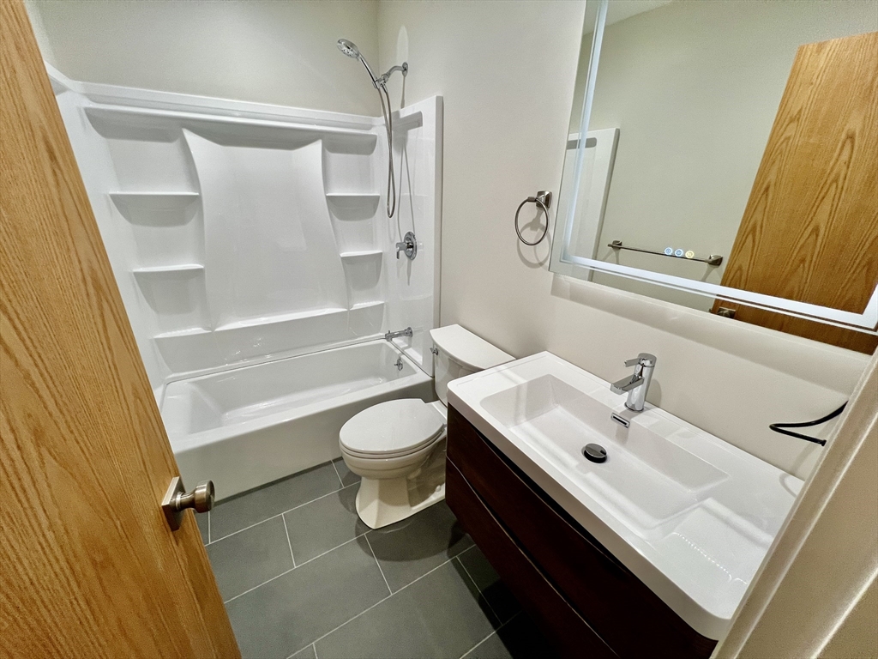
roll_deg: -1.1
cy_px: 330
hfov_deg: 106.2
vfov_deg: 89.9
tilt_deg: -23.3
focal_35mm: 13
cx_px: 439
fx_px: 330
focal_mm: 1.57
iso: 160
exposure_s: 1/120
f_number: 1.8
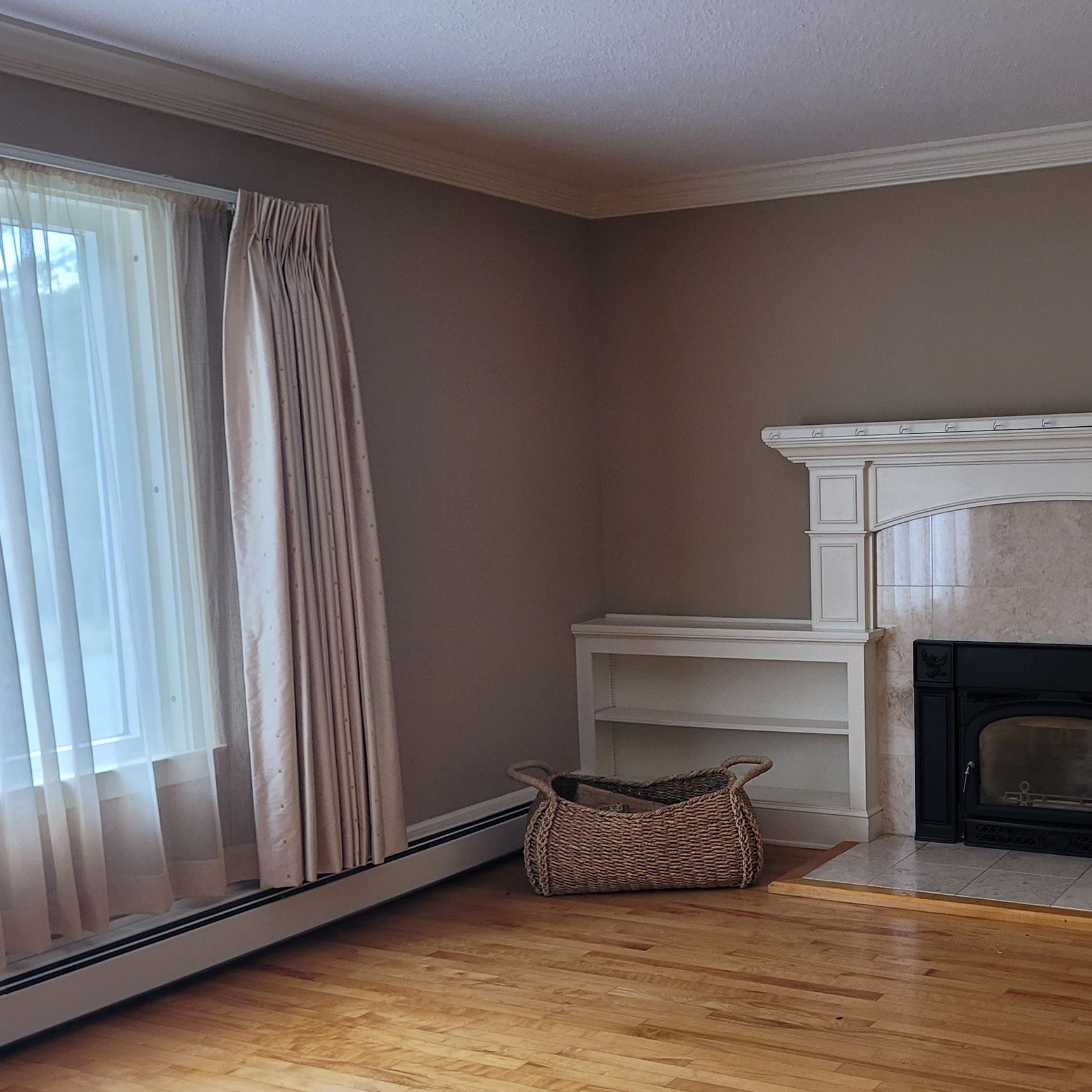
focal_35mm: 41
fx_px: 1463
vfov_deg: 40.7
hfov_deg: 39.9
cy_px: 663
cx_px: 802
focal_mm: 5.4
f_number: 1.8
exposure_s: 1/120
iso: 125
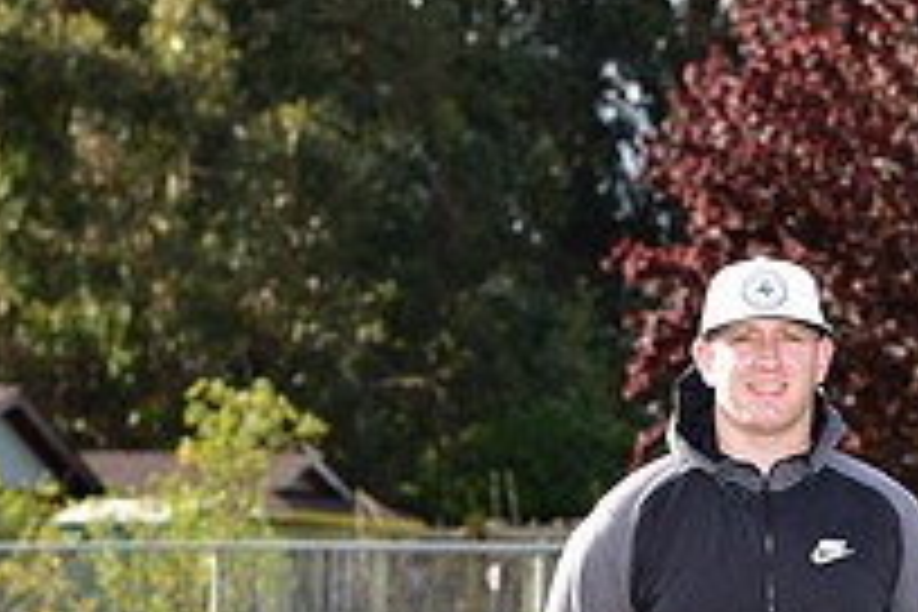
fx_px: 5661
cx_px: 634
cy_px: 821
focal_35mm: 222
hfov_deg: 9.3
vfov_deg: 6.1
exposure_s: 1/200
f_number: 5
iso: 80
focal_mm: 78
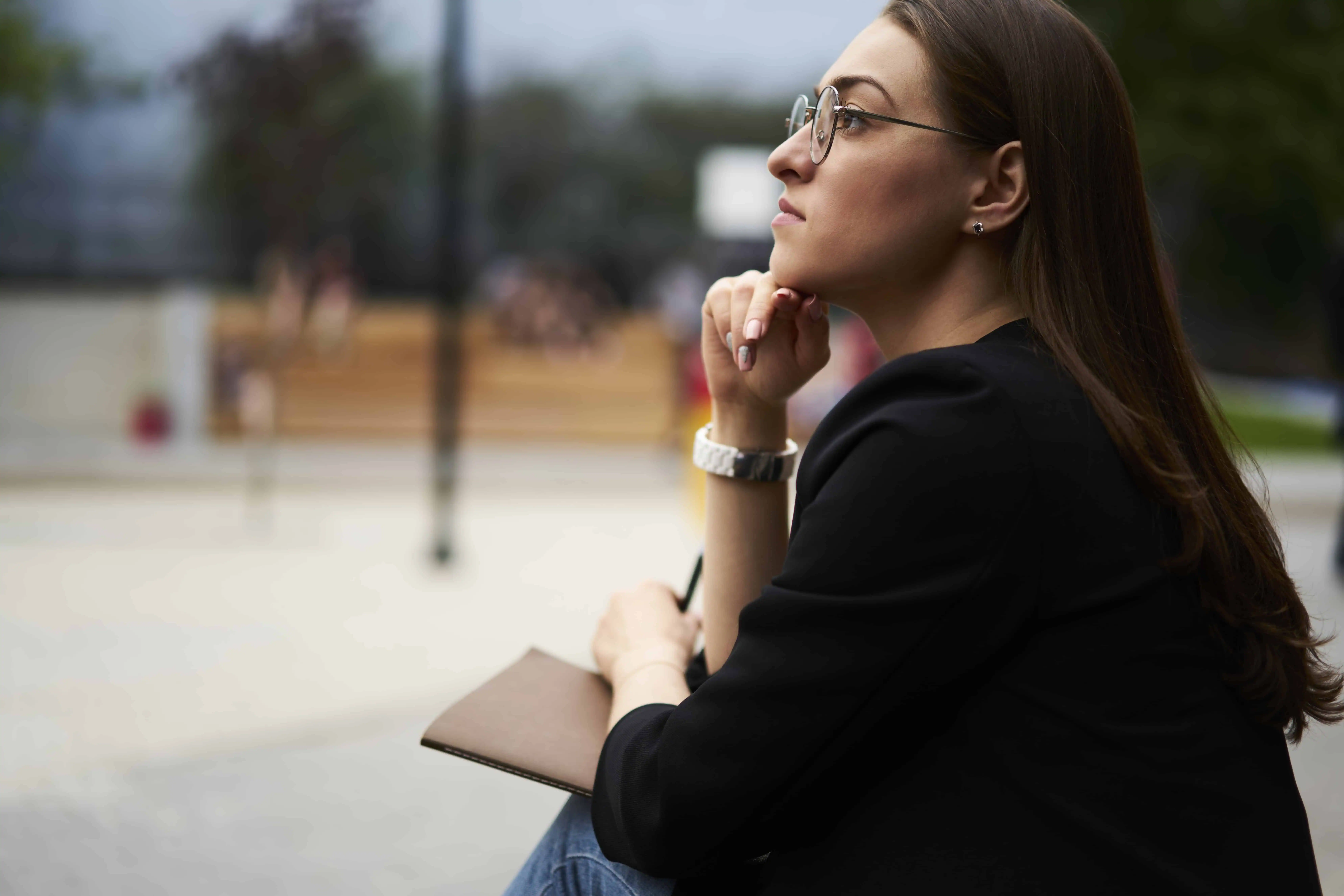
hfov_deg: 36.2
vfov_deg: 24.6
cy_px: 448
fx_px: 2053
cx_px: 672
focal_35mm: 55
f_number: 1.8
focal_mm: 55
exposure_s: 1/320
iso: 100
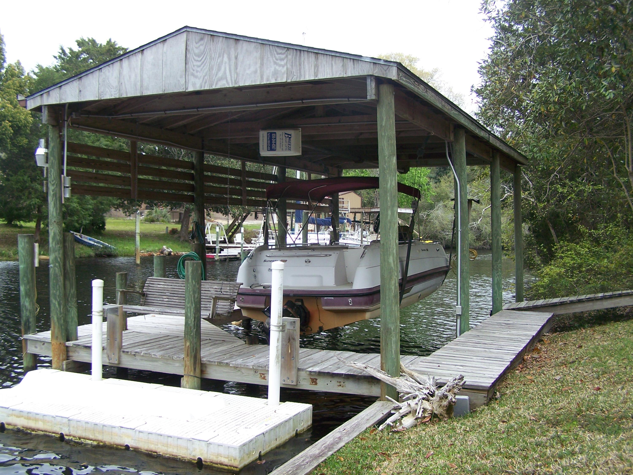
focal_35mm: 38
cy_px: 238
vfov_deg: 37.8
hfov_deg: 48.9
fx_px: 695
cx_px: 316
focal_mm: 6.3
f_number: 2.8
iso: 80
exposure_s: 1/400
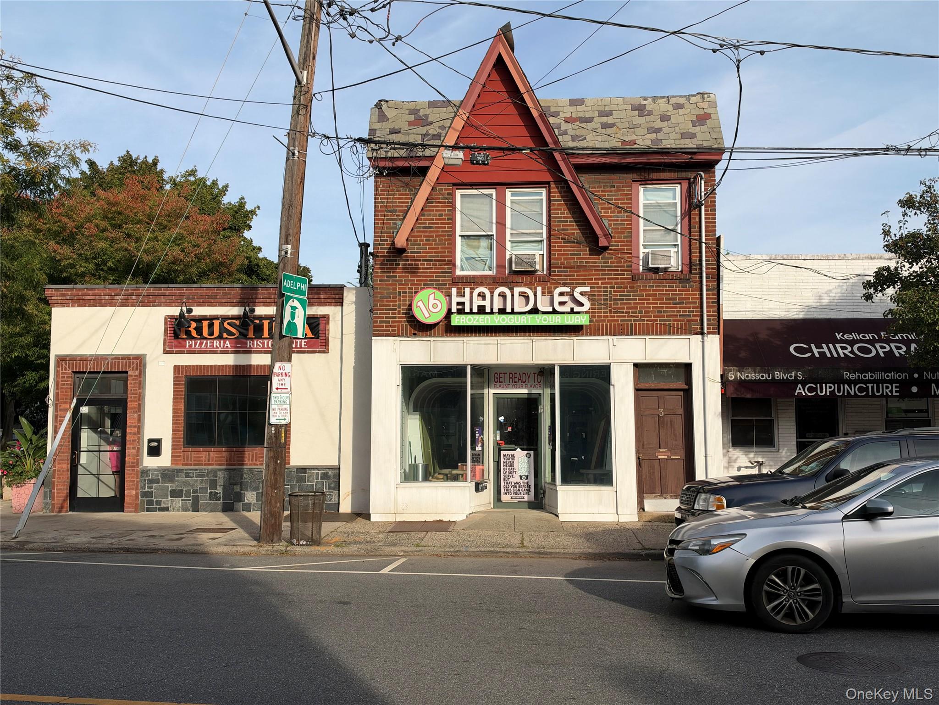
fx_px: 868
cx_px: 470
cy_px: 352
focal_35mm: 32
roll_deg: +0.2
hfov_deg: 56.8
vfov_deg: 44.2
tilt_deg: +5.3
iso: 64
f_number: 1.8
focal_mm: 6.93
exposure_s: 1/3534
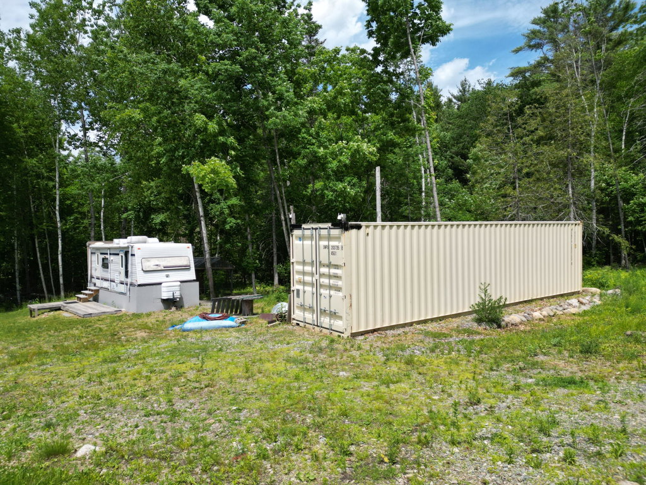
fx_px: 448
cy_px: 242
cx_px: 323
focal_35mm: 24
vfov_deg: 56.8
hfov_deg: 71.6
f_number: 1.7
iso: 110
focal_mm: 6.72
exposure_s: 1/3200
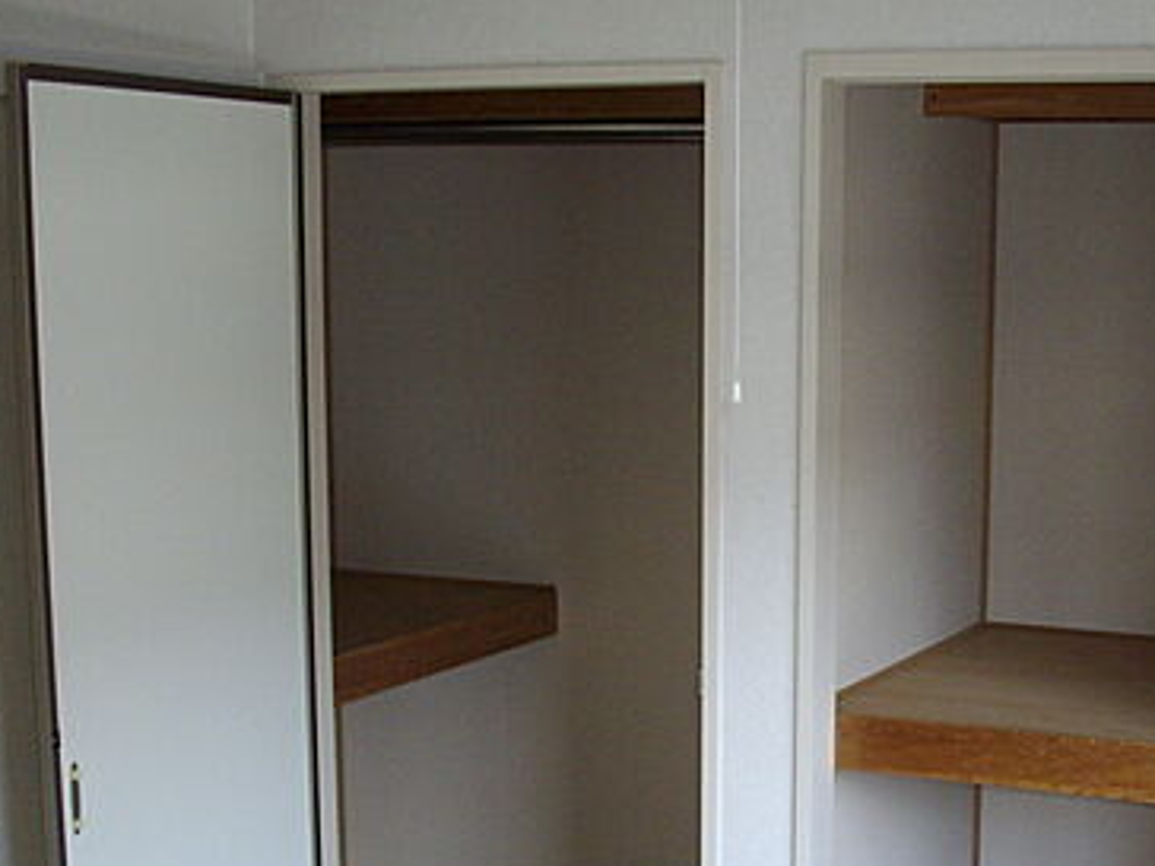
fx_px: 2169
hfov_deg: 29.6
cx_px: 790
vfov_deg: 22.3
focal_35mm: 65
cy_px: 707
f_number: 2.8
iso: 160
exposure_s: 1/60
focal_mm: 6.2
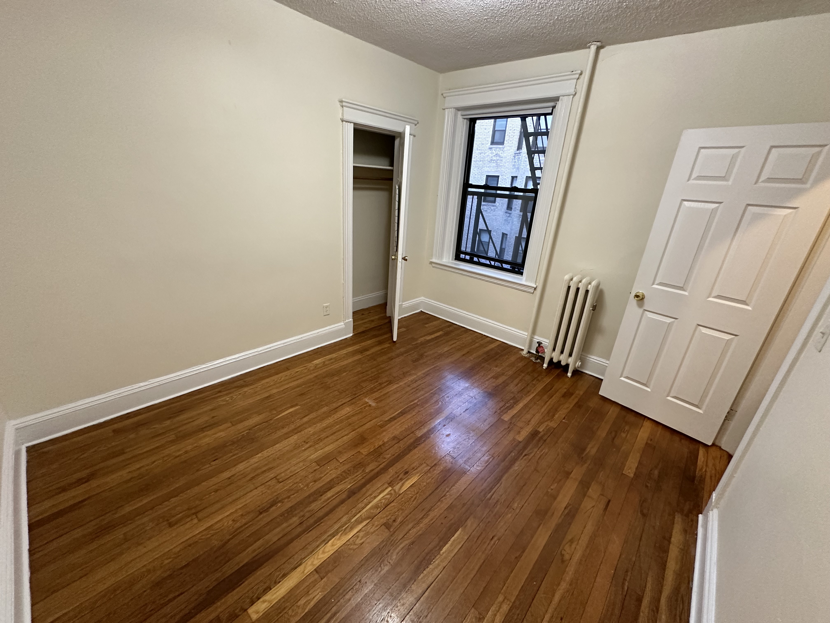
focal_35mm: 14
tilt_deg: -21.0
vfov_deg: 85.7
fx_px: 336
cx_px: 415
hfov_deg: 102.1
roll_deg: -4.5
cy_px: 312
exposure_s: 1/60
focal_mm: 2.22
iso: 400
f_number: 2.2
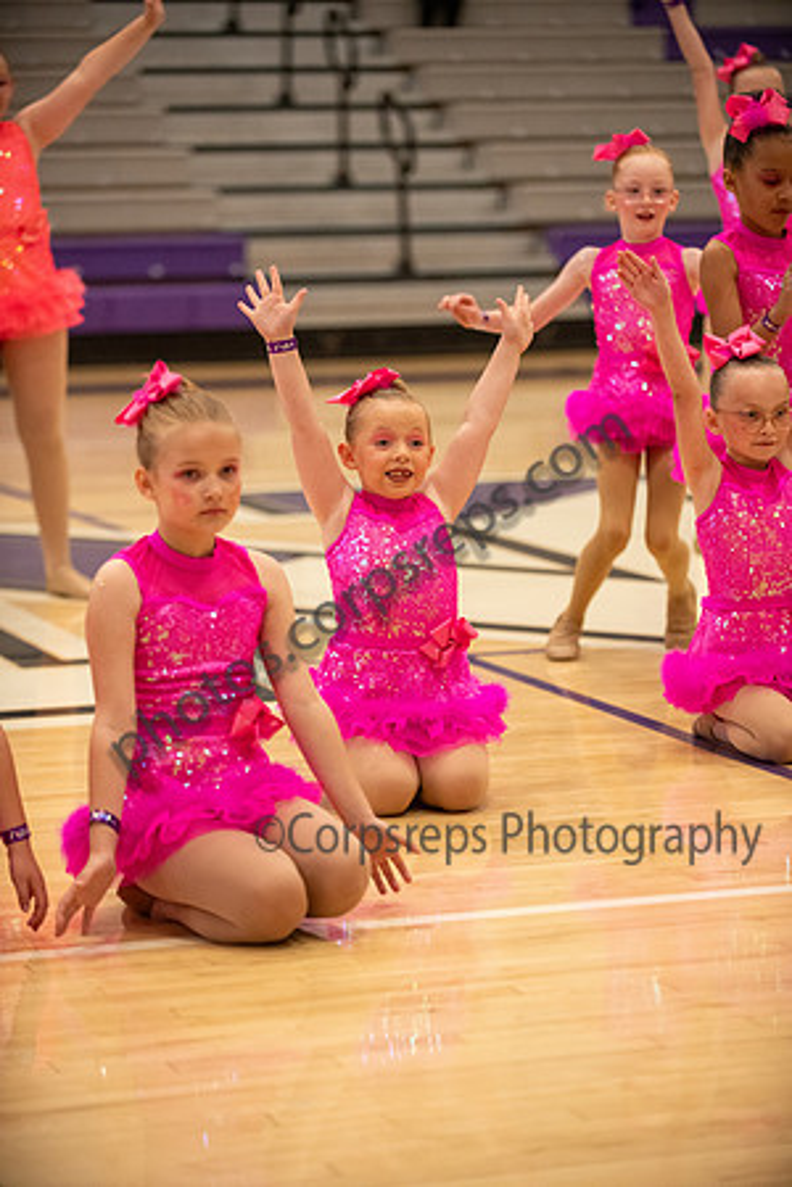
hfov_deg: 12.5
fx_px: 3630
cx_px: 396
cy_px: 594
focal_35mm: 110
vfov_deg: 18.6
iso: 3200
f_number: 2.8
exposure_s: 1/640
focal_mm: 110
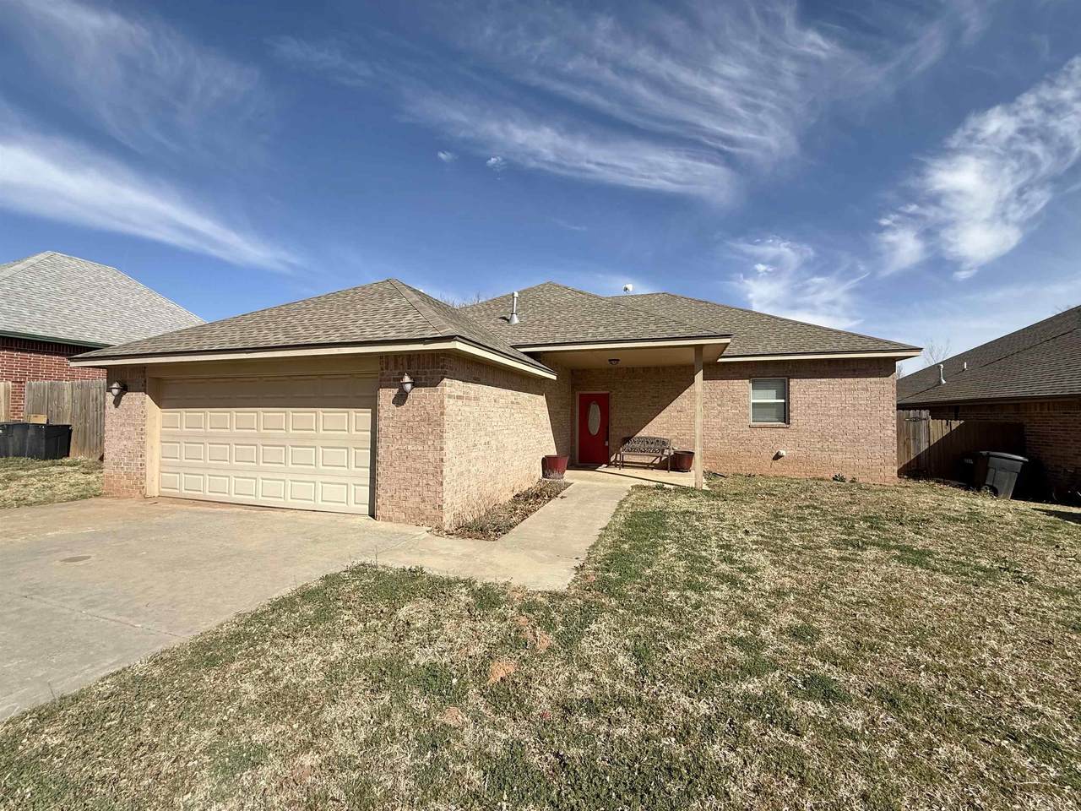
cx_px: 540
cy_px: 406
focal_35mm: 14
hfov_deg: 102.1
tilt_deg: +1.9
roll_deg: -0.3
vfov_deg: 85.7
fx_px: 437
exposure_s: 1/2841
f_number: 2.2
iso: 50
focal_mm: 2.22
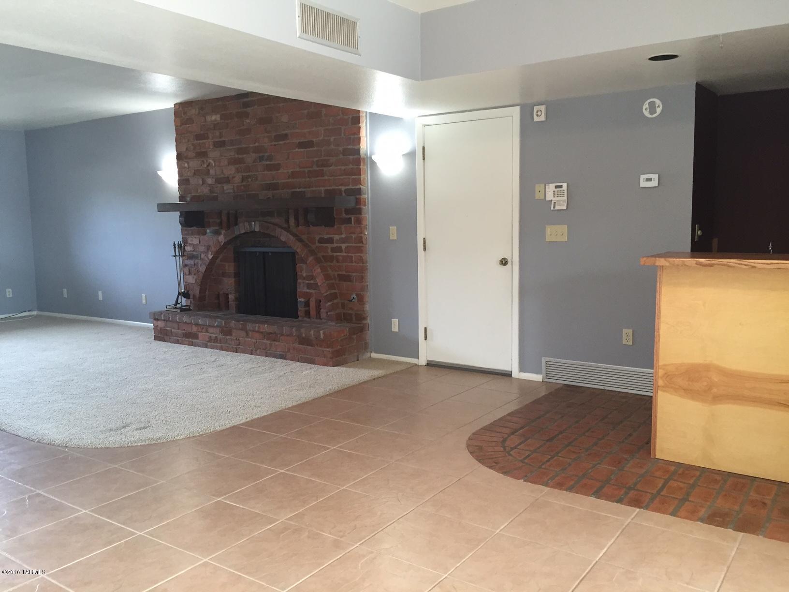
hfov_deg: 61.7
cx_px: 394
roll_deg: +1.0
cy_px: 296
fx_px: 661
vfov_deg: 48.2
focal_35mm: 29
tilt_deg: -6.1
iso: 100
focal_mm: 4.15
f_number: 2.2
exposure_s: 1/30
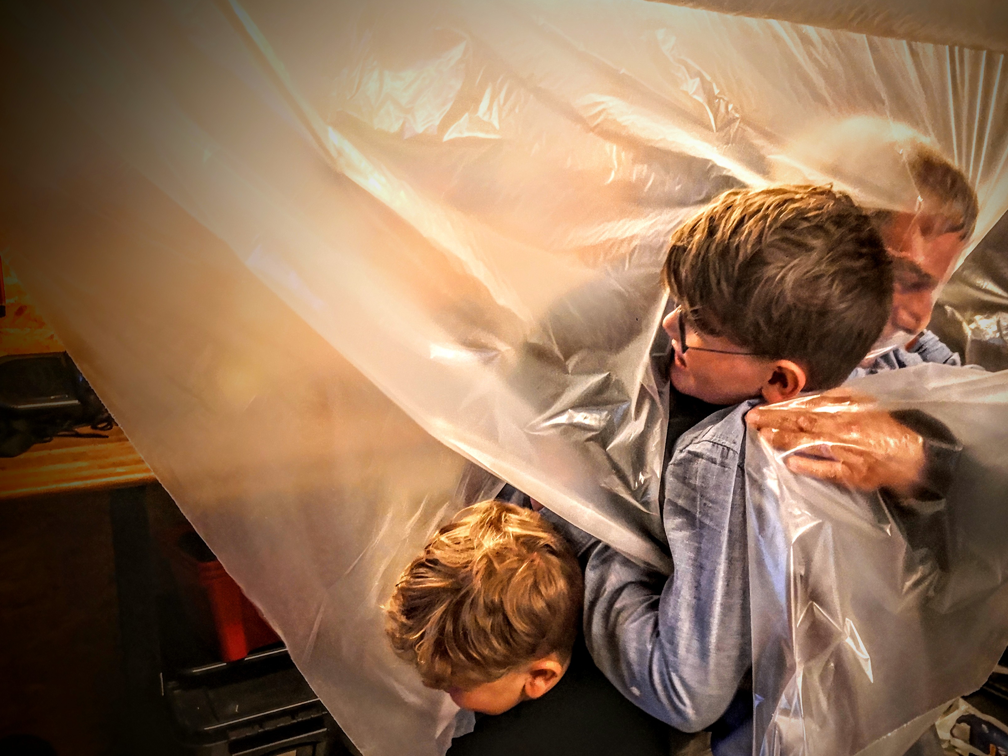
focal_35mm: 33
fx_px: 961
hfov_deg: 54.9
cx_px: 613
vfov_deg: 42.9
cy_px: 401
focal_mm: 3.95
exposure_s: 1/100
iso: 400
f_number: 1.6
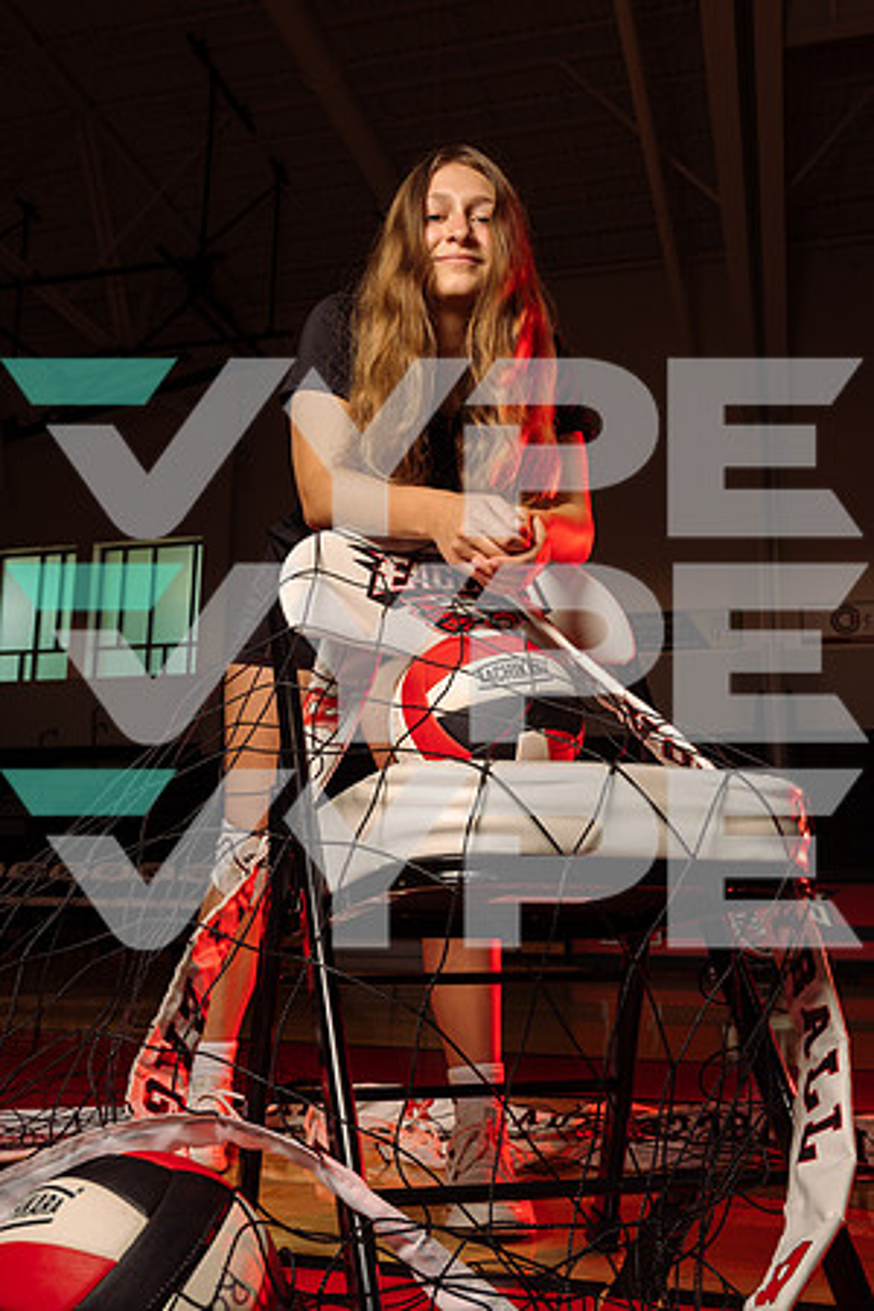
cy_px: 656
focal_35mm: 35
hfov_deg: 37.9
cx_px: 437
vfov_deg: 54.4
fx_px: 1274
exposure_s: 1/250
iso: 160
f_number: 8
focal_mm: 35
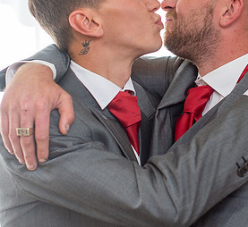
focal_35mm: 105
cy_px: 44
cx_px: 185
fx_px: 817
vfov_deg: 15.7
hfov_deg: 17.2
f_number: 2.5
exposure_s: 1/250
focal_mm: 35
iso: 100
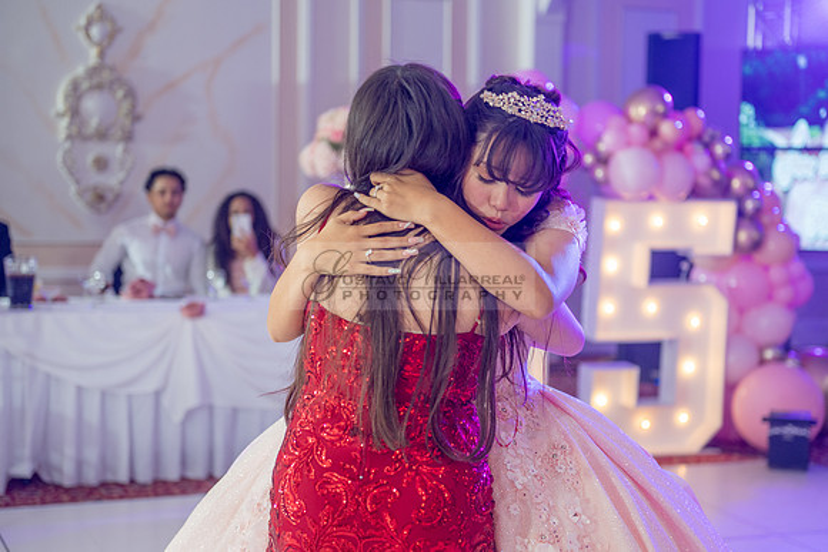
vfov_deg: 19.2
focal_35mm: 71
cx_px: 414
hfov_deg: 28.4
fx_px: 1636
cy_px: 276
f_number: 2.8
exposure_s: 1/100
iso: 400
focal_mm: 70
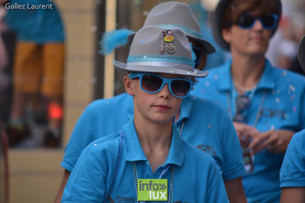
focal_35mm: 225
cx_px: 152
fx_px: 1906
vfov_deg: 6.1
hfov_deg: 9.1
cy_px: 102
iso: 100
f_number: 2.8
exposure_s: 1/400
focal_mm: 150
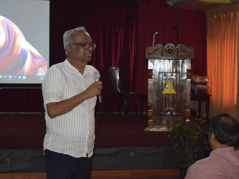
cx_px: 132
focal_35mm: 90
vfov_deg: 16.5
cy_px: 89
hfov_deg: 21.9
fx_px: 618
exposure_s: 1/60
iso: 3200
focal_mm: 55
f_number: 5.6
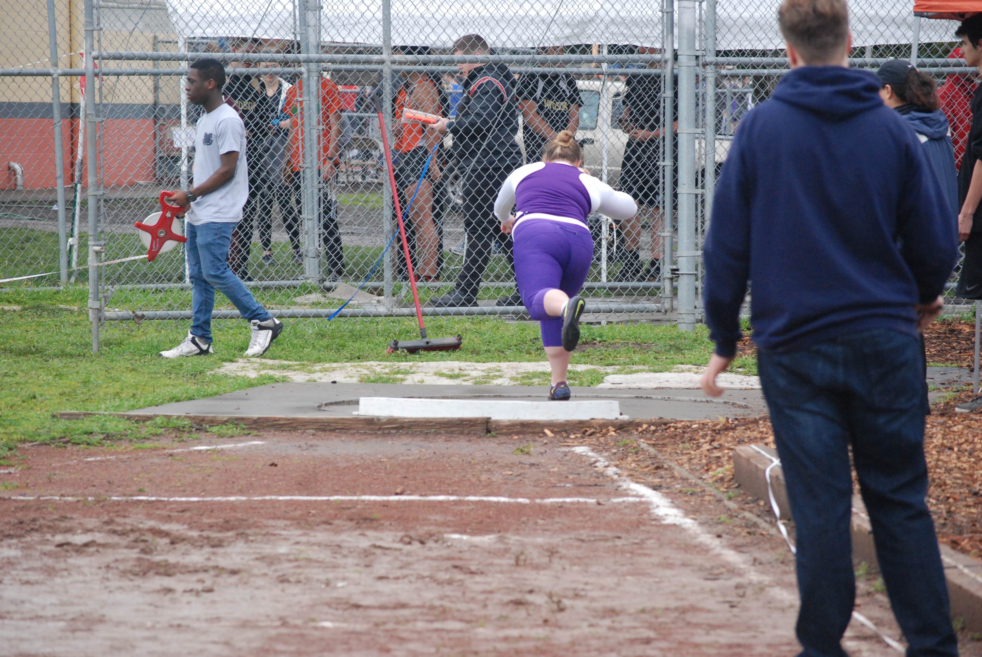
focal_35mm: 174
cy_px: 328
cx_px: 491
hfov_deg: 11.8
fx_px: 4752
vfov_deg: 7.9
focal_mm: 116
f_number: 6.3
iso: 1000
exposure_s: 1/640
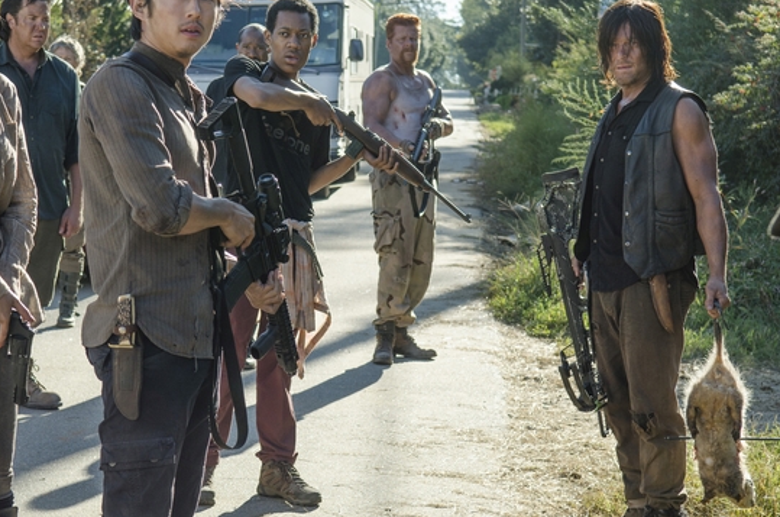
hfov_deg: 23.2
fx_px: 1895
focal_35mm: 88
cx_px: 291
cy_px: 264
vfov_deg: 15.5
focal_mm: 45
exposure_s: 1/800
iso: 200
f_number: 4.5
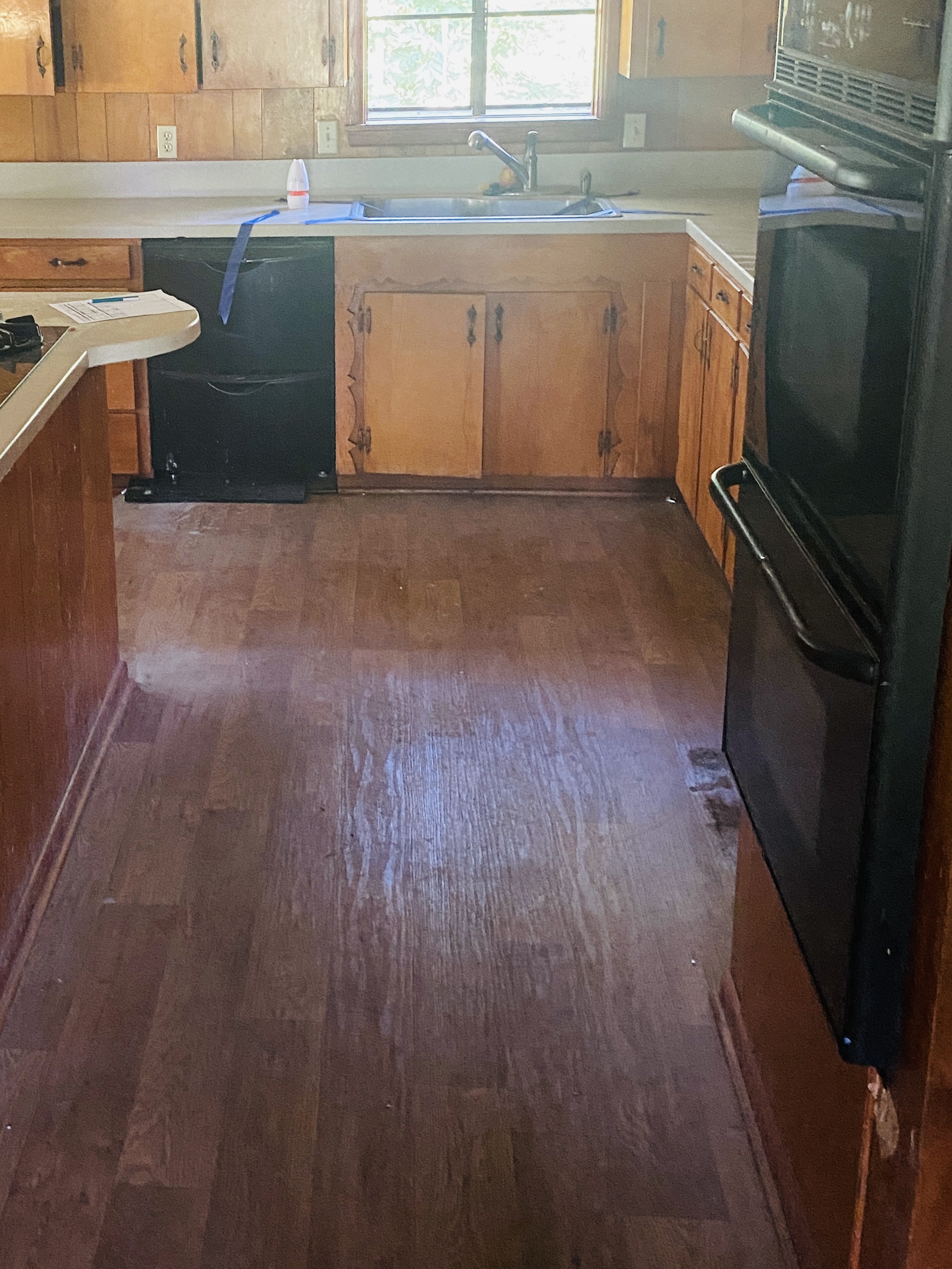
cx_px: 251
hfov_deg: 34.5
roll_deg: +1.2
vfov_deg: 44.8
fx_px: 1503
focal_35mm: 41
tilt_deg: -14.1
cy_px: 387
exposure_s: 1/31
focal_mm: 4.25
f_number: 1.8
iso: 640
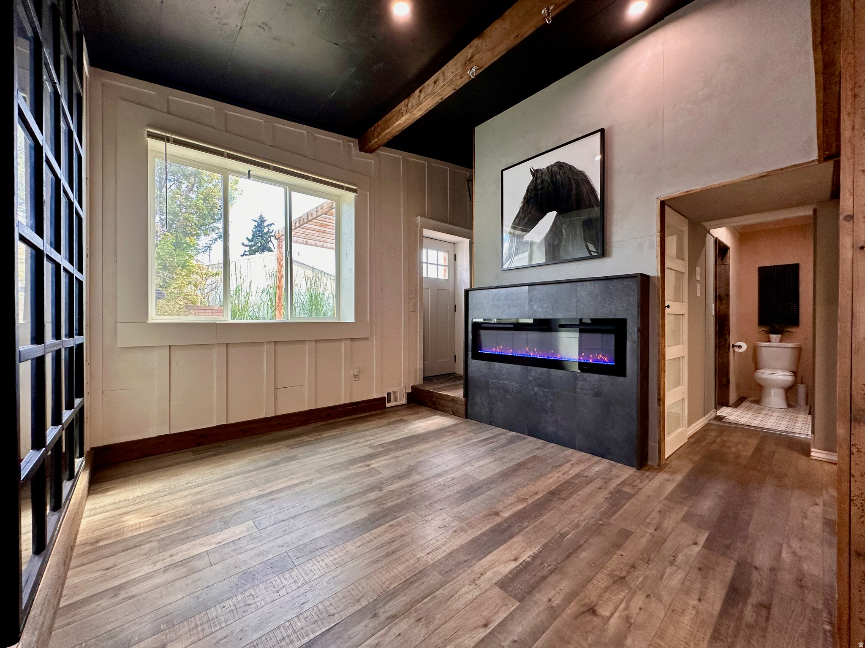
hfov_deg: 102.1
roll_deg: -0.3
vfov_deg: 85.7
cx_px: 432
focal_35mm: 14
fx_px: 350
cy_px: 324
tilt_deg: -1.0
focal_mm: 2.22
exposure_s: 1/120
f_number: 2.2
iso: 200
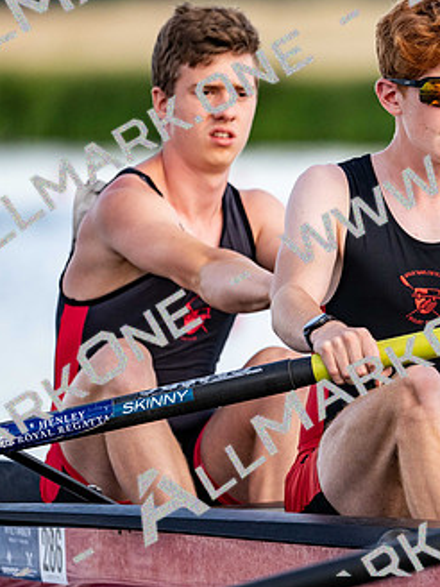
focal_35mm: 680
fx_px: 11525
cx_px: 501
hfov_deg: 2.2
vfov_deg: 2.9
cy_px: 269
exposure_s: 1/2500
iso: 1000
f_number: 4.5
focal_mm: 400
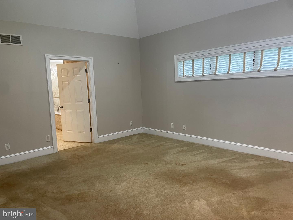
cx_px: 146
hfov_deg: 67.3
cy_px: 110
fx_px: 220
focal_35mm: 26
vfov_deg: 53.1
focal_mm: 4.2
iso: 160
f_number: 1.6
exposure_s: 1/60
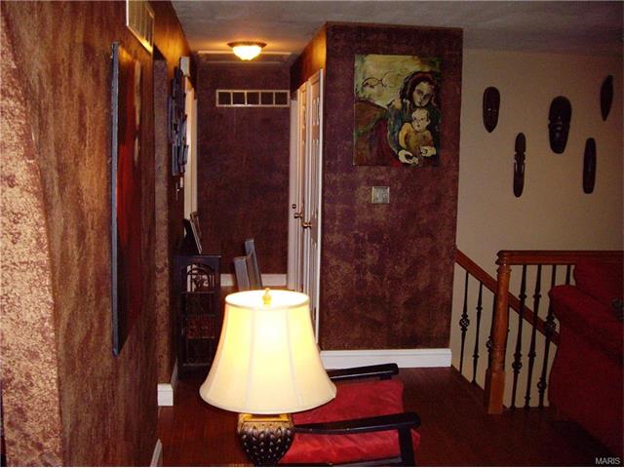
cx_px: 312
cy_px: 234
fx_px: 685
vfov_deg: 37.7
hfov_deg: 49.0
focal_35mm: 38
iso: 200
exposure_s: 1/40
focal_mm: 6.2
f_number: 2.7
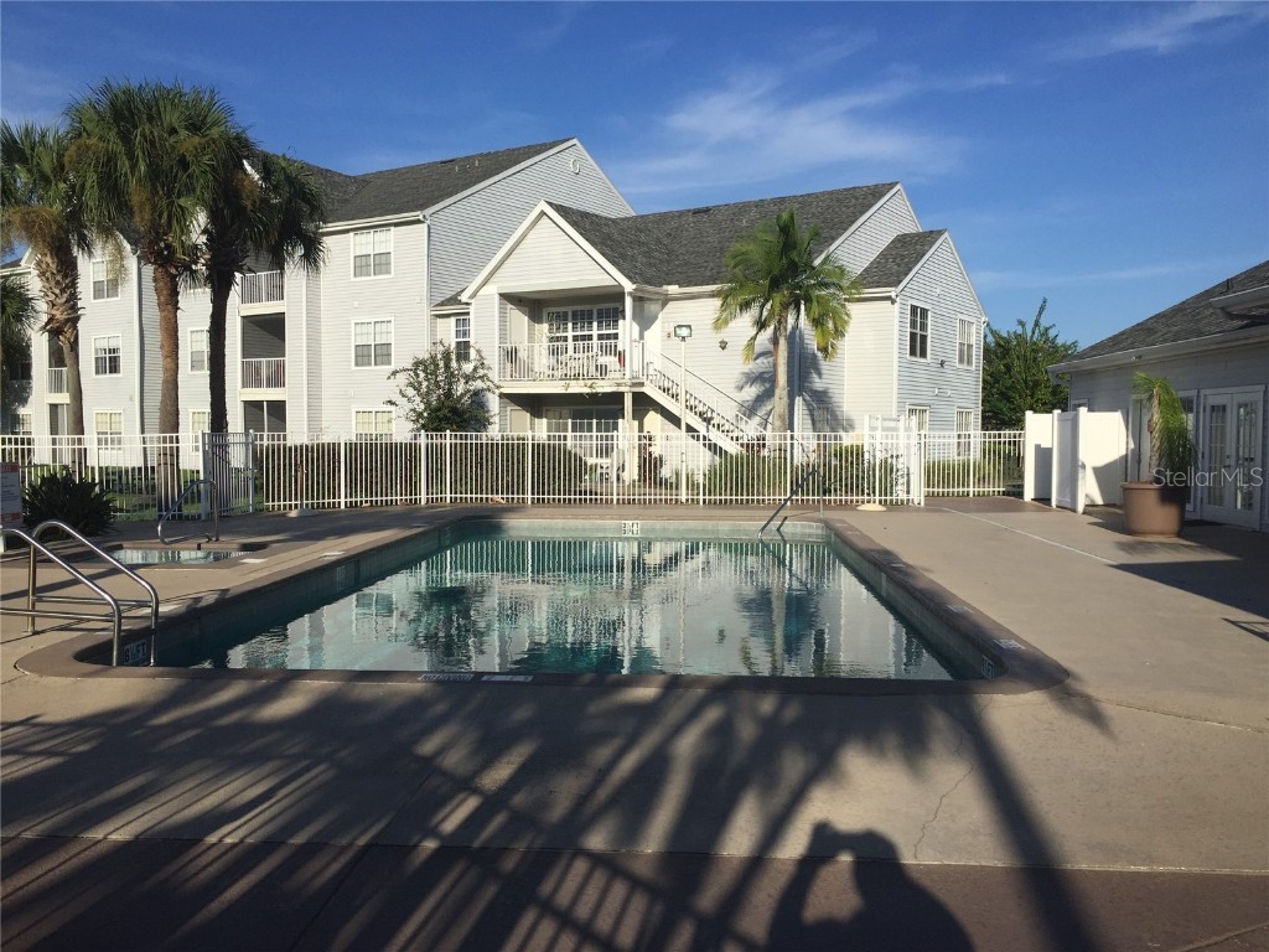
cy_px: 476
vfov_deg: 48.2
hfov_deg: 61.7
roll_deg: +0.2
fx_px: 1063
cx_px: 634
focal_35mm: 29
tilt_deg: -3.8
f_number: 2.2
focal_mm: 4.15
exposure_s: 1/4405
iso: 32
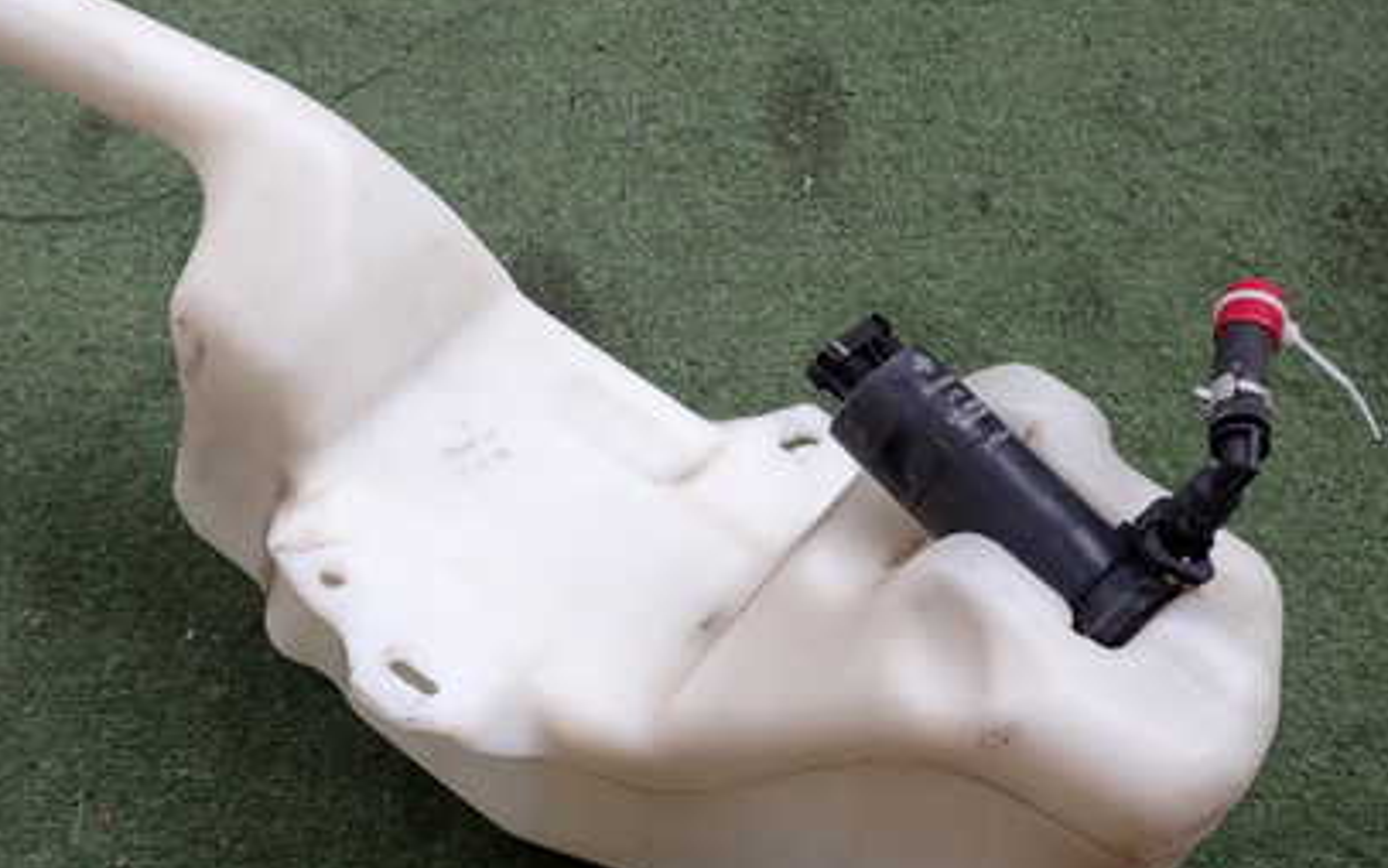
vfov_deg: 27.4
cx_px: 557
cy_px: 396
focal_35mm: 47
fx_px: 1778
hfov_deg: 42.4
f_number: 2.3
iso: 100
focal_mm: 5.4
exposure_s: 1/160
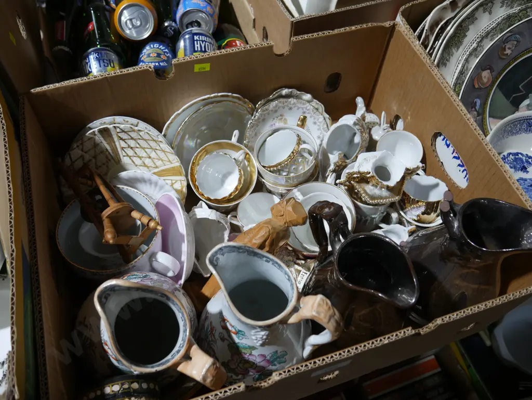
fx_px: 461
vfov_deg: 46.8
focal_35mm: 30
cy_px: 200
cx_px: 266
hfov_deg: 59.9
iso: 320
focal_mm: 15
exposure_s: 1/60
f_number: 3.6
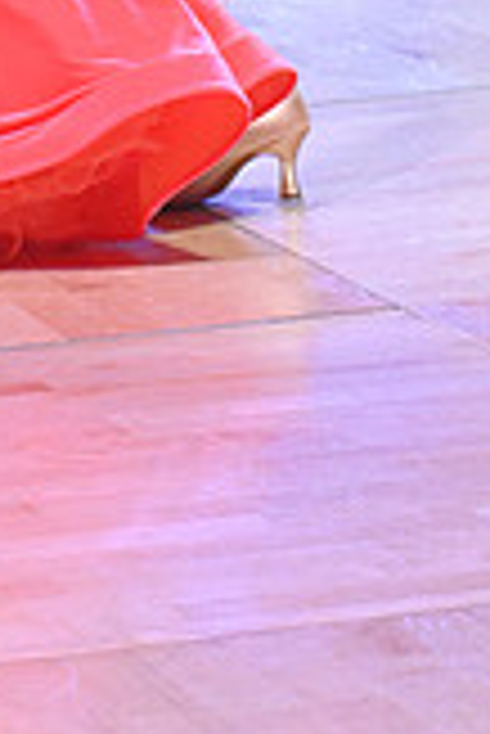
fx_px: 6152
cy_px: -513
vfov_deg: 6.7
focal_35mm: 302
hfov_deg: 4.6
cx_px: -56
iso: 4000
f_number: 5.6
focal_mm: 85
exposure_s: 1/400
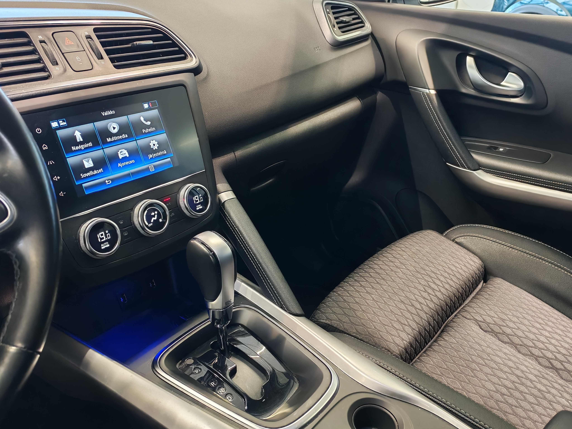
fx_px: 545
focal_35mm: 33
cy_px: 214
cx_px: 286
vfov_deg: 42.9
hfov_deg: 55.4
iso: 762
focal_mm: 6.12
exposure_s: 1/100
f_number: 1.9
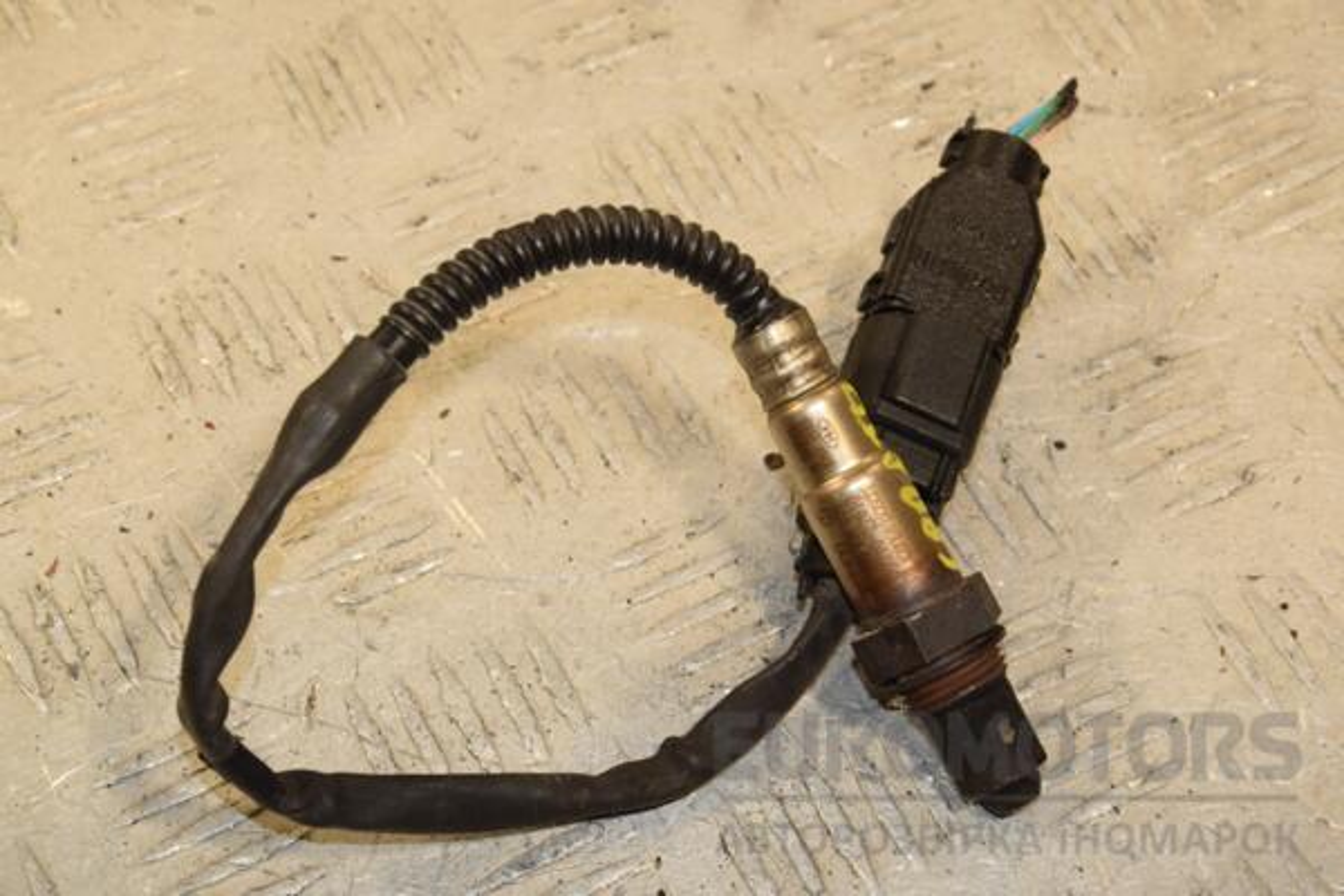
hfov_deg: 18.2
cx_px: 672
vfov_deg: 12.2
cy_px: 448
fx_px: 4200
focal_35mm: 112
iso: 800
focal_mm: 75
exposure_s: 1/200
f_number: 9
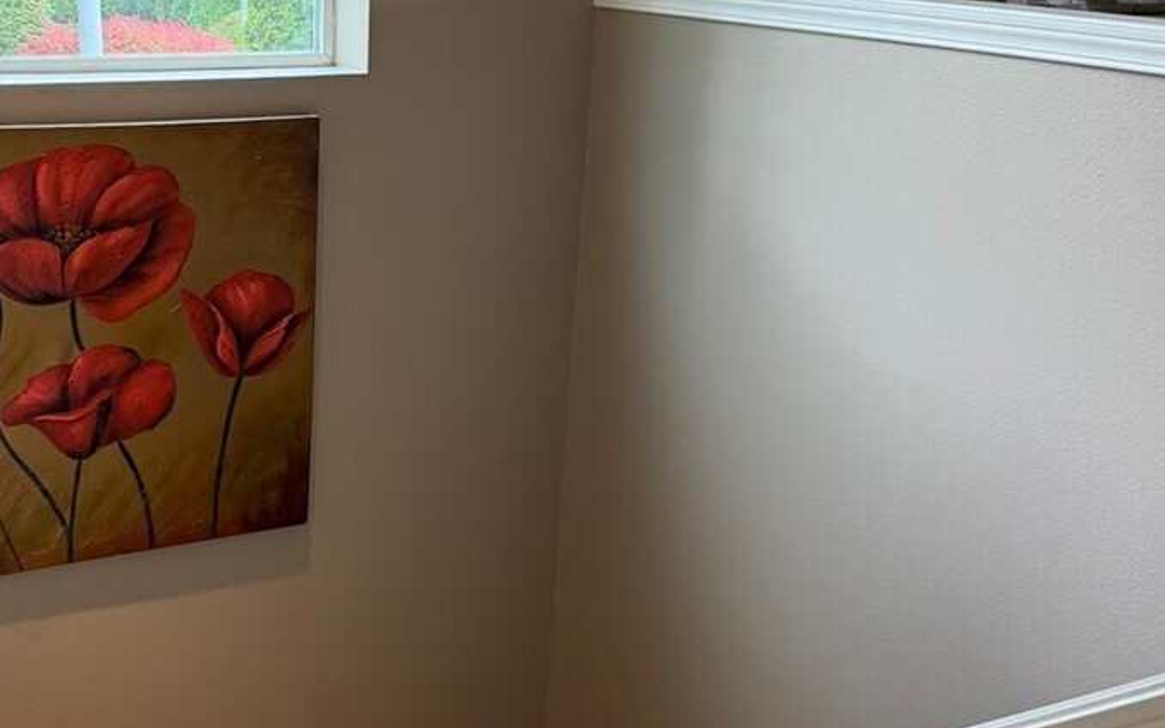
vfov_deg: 23.8
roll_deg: -2.1
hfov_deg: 37.1
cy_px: 520
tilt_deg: -20.2
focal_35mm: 54
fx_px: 1715
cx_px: 392
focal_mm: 6.76
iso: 200
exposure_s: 1/231
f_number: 1.78
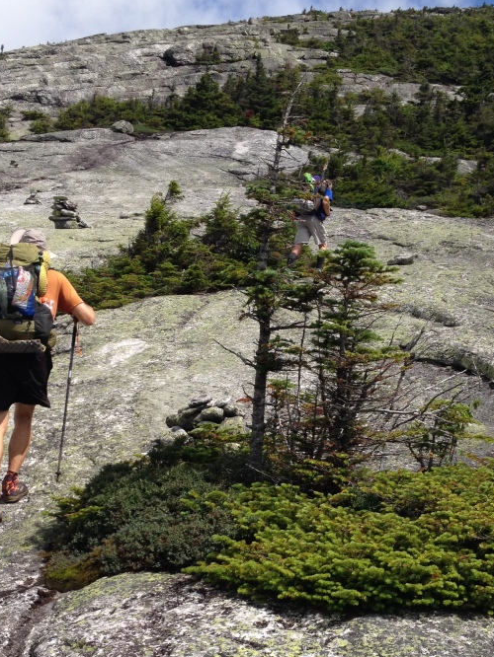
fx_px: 1065
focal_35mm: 56
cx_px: 256
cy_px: 437
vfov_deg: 34.0
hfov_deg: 26.1
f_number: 2.4
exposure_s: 1/1727
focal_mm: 4.28
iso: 50
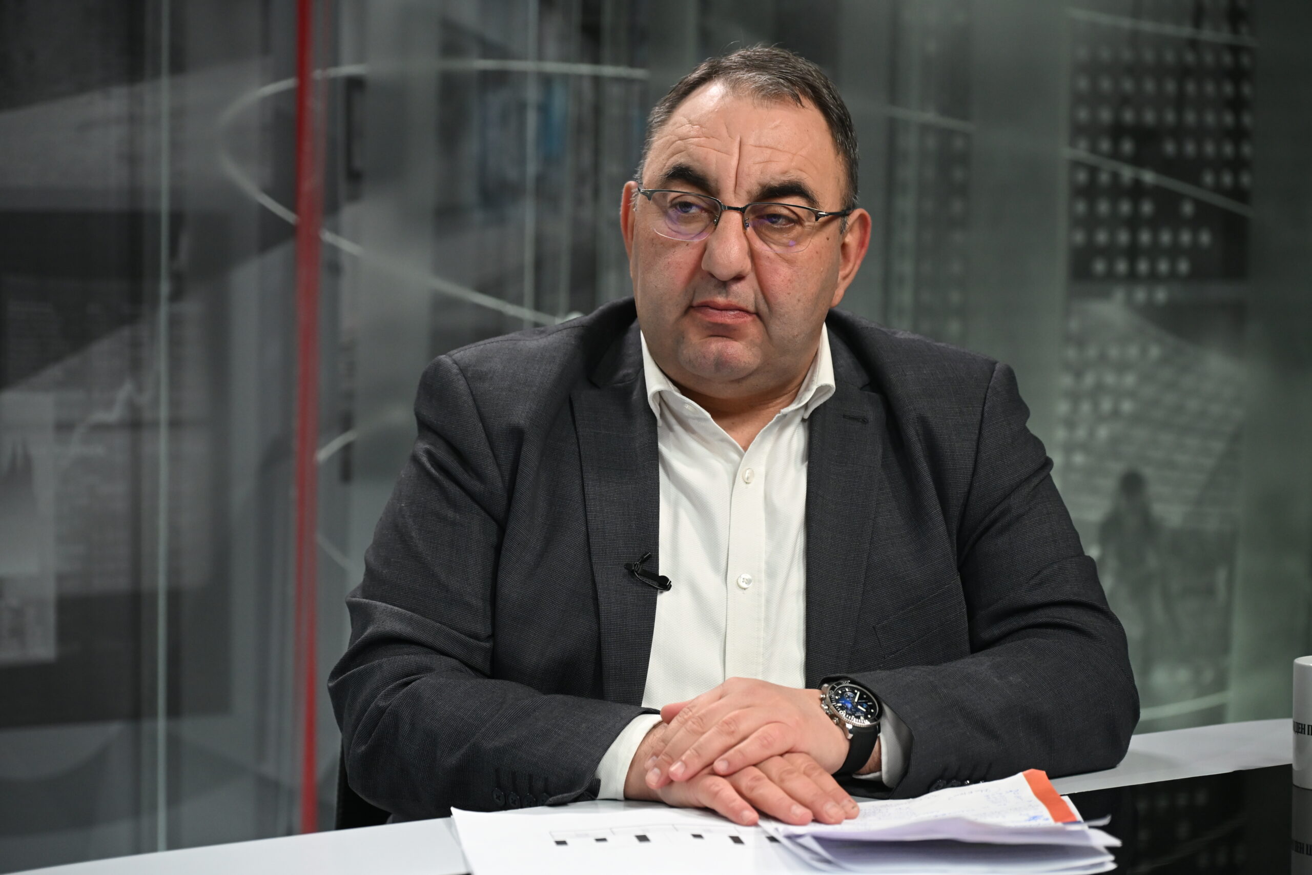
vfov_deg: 14.9
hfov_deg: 22.1
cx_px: 656
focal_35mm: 92
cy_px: 438
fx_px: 3353
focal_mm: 92
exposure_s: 1/500
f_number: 4
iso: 2000
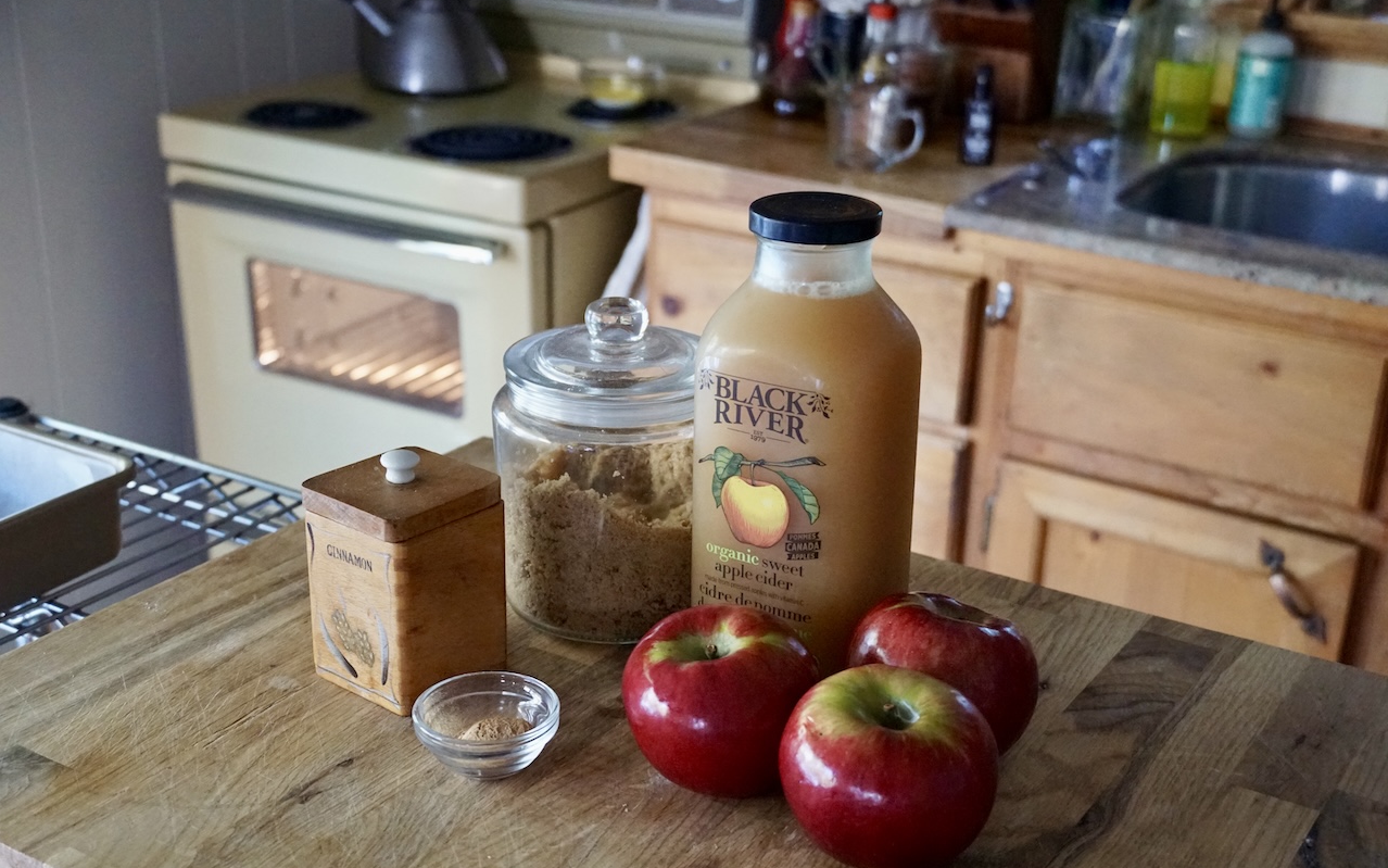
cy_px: 456
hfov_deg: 41.1
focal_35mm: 49
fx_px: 1854
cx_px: 694
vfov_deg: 26.3
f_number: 4.5
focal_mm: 32
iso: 6400
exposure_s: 1/160
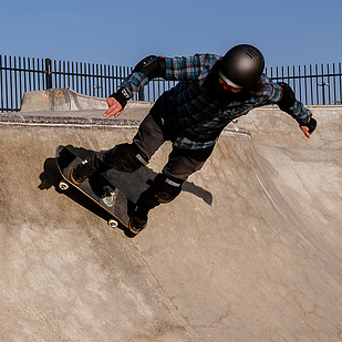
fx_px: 972
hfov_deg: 19.7
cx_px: 61
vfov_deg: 19.9
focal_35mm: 87
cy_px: 119
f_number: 11
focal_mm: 38
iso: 200
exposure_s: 1/500
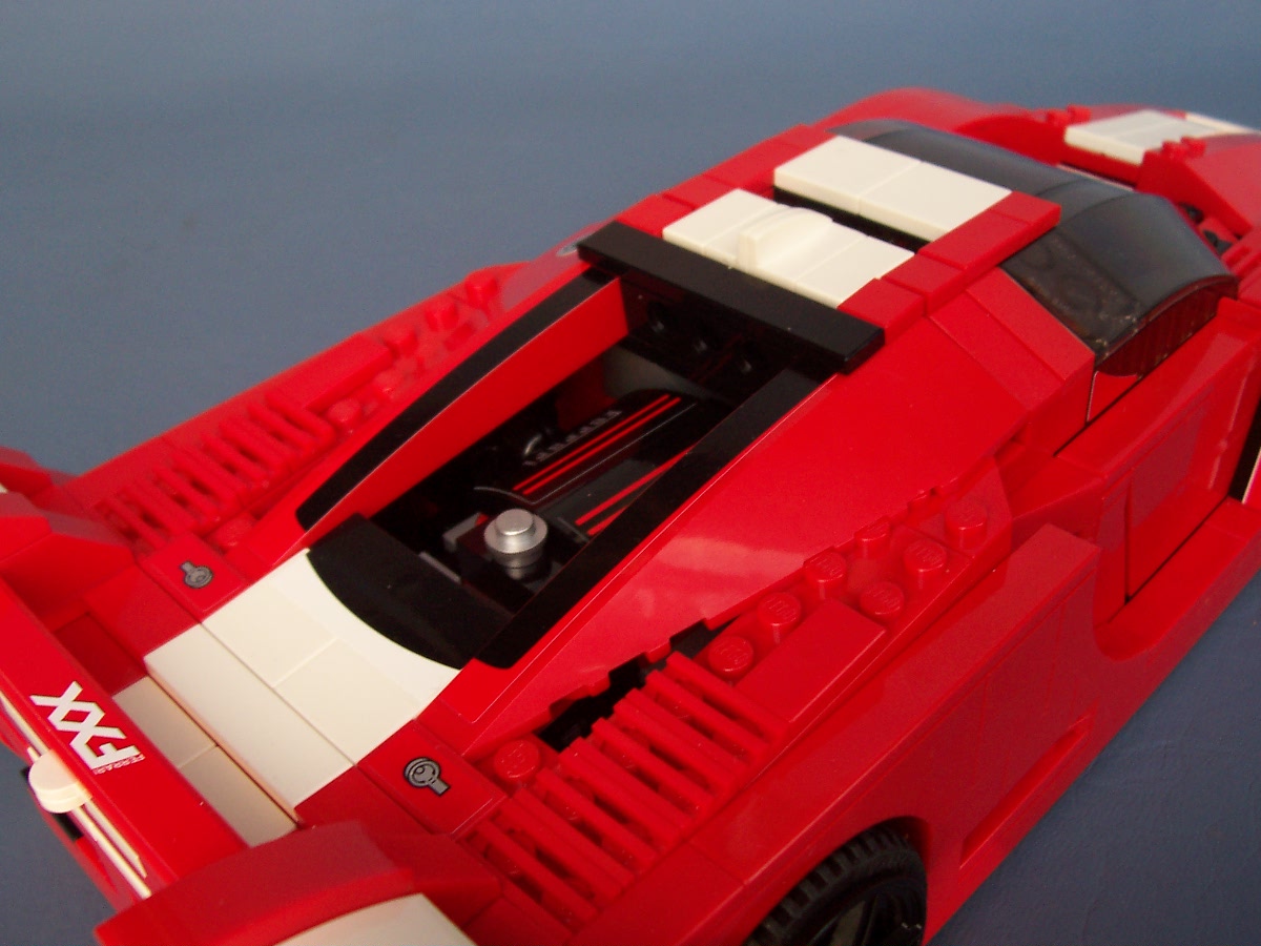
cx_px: 630
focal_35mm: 37
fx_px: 1348
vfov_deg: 38.7
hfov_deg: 50.1
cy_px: 473
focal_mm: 5.6
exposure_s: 1/30
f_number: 2.8
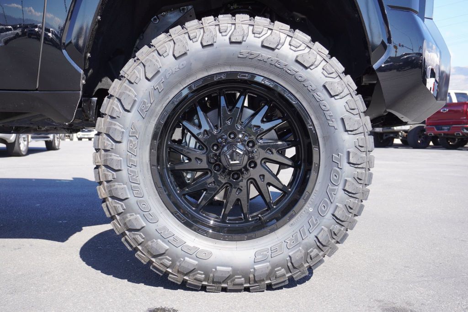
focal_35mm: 34
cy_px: 156
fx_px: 449
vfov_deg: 38.4
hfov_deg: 55.1
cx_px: 234
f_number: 5.6
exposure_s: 1/125
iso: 100
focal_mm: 23
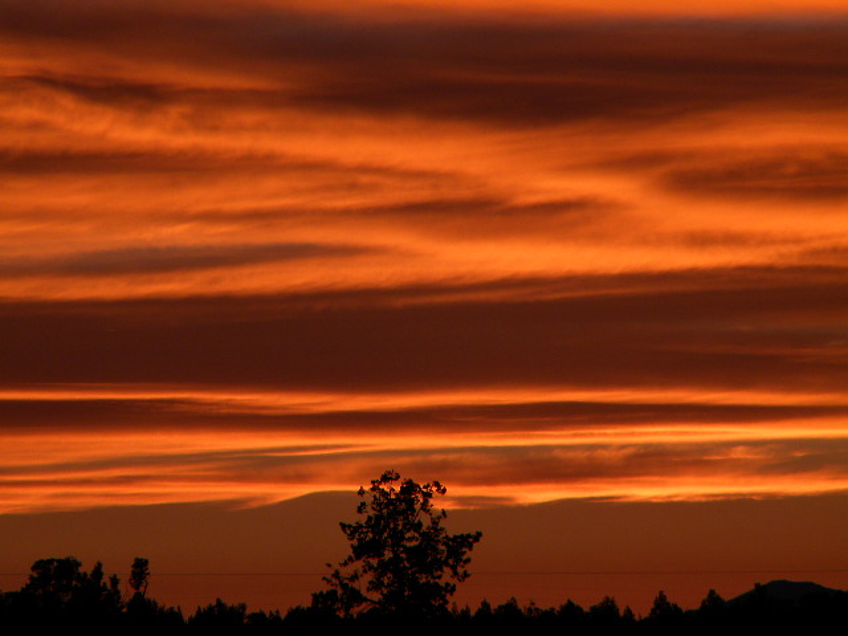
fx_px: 8207
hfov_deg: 5.9
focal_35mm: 335
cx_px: 424
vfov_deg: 4.4
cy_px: 318
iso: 80
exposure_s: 1/265
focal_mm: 60.7
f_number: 5.4
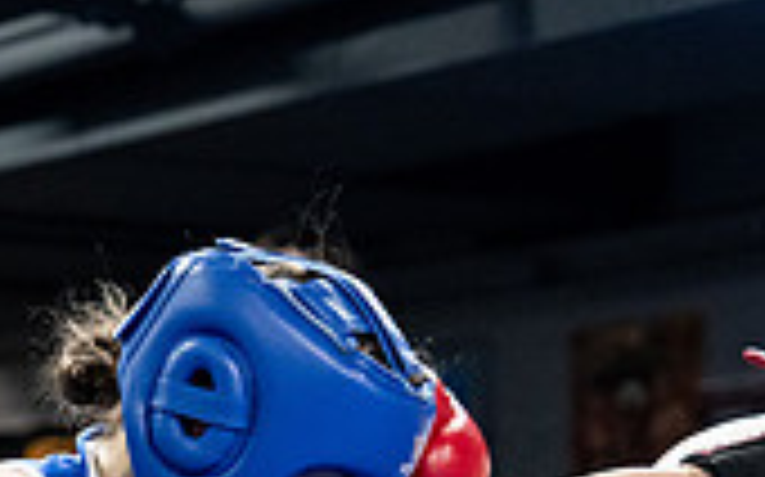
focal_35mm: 243
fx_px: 5063
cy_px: 704
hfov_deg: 8.6
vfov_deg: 5.3
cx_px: 279
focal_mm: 70
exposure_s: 1/1000
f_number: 2.8
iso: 8000
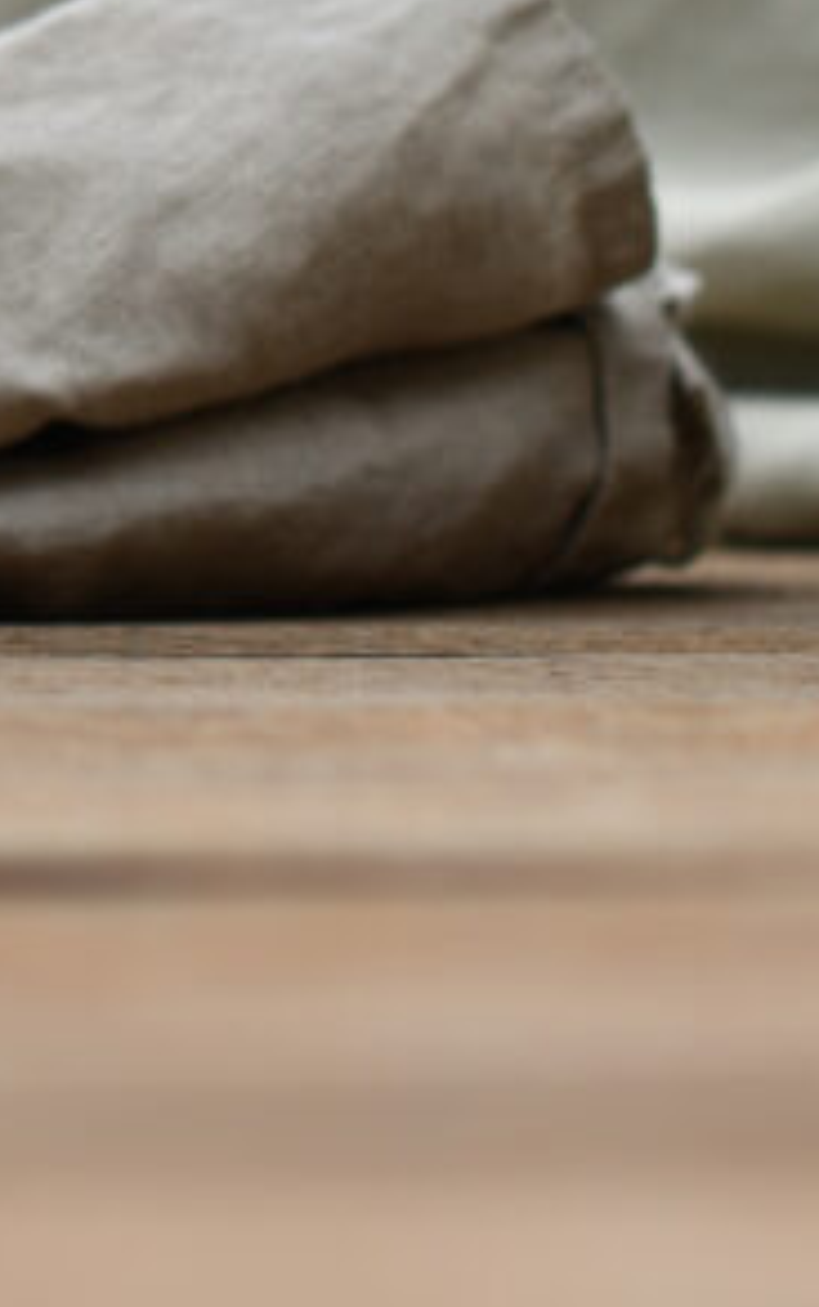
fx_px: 9552
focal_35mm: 268
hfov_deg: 4.8
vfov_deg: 7.6
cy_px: -806
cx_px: -1168
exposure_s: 1/800
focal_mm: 50
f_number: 3.5
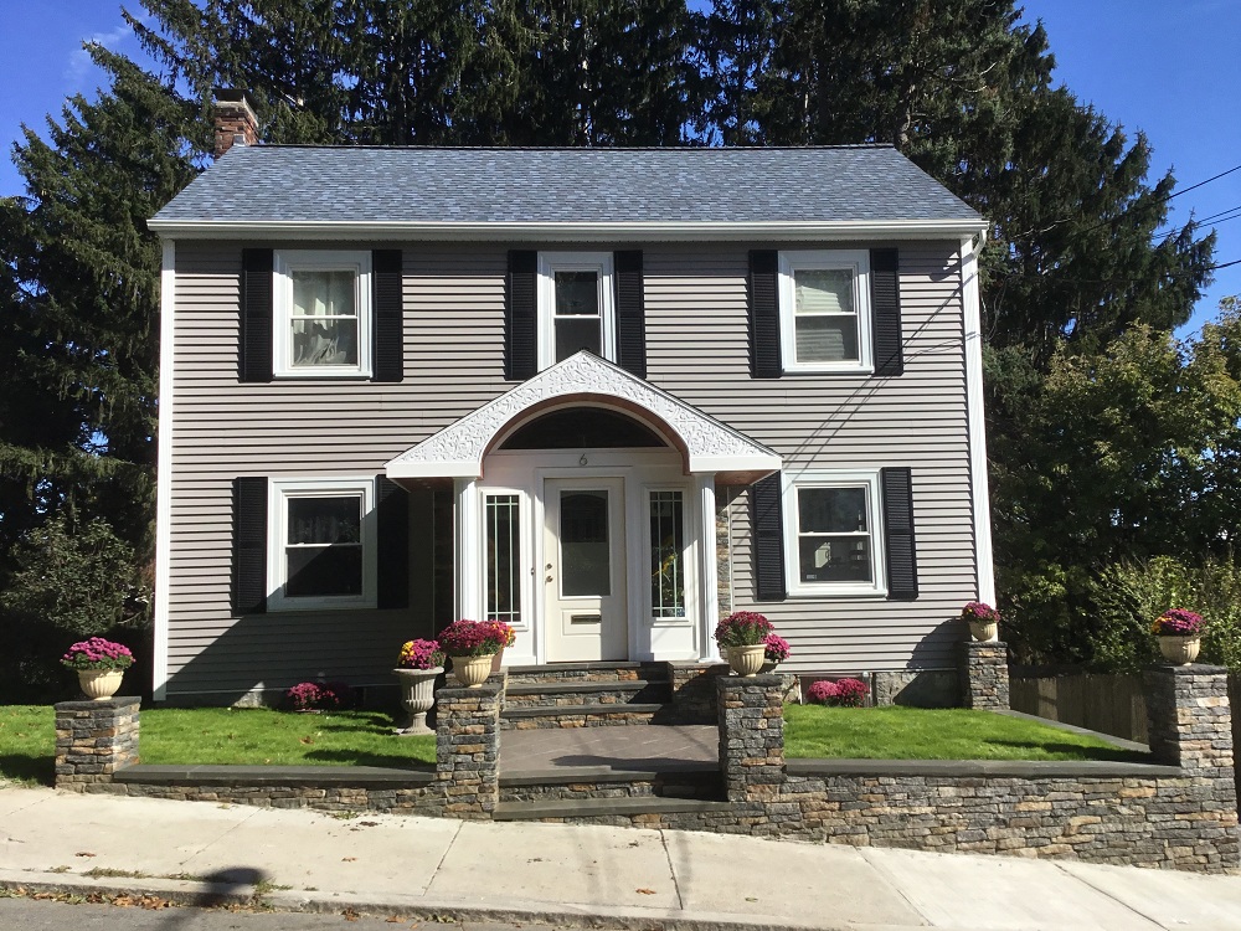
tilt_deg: +6.2
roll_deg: +0.8
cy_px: 466
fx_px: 1111
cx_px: 620
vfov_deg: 45.4
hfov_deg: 58.4
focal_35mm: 31
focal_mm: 3.3
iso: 25
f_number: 2.4
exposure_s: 1/1664
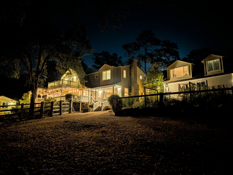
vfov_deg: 56.9
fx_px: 162
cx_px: 116
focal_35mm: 24
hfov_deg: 71.5
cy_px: 88
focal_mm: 6.9
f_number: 1.68
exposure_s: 1/15.1
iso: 59
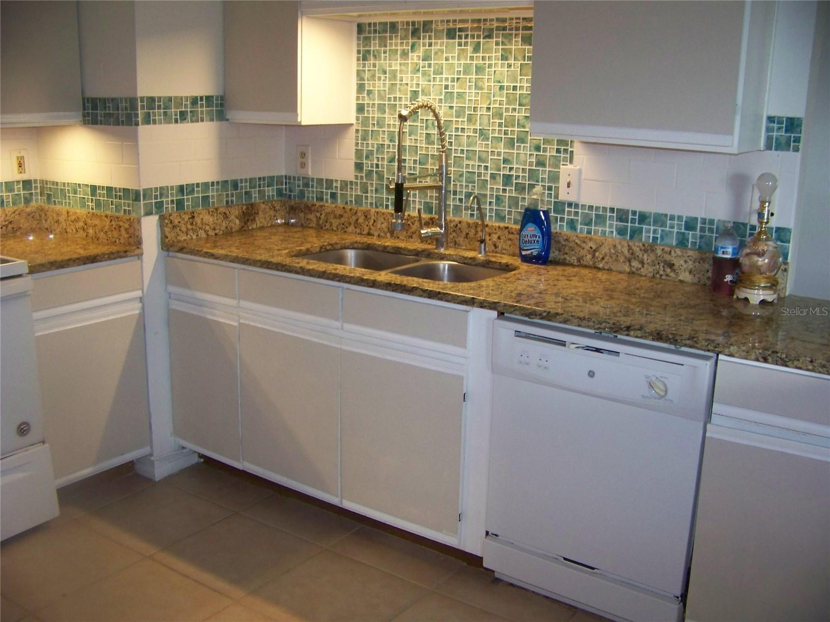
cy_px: 311
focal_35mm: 36
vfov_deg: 39.7
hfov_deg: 51.4
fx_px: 863
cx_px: 415
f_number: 2.8
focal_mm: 5.85
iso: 200
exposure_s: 1/30
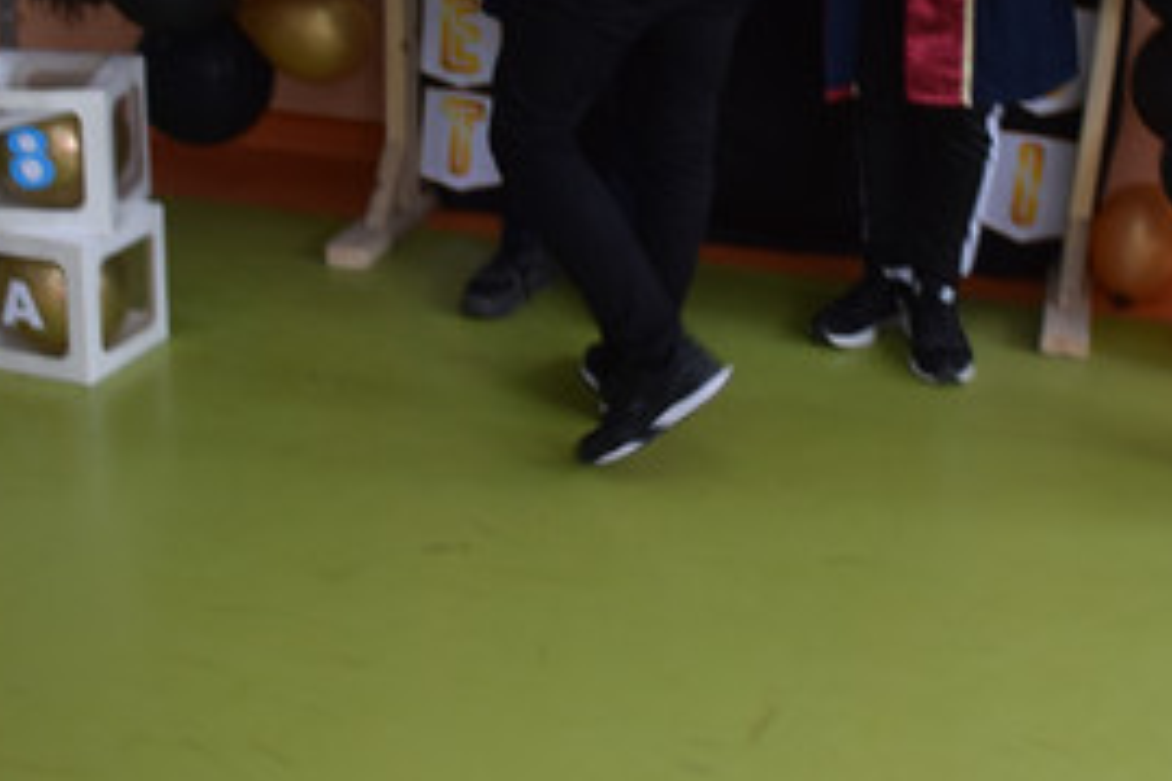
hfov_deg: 31.4
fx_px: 2081
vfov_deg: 21.2
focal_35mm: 64
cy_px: 293
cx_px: 673
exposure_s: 1/80
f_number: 4.5
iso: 400
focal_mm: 23
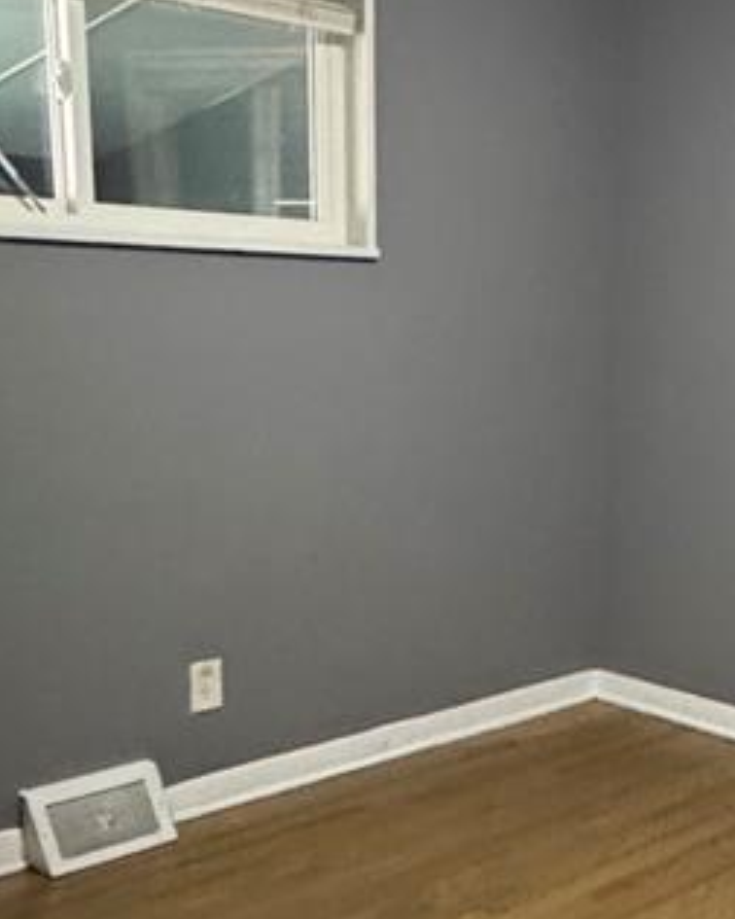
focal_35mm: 52
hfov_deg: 26.0
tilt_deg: -12.6
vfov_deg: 35.7
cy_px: 595
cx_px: 884
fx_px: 1414
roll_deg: -2.6
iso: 1250
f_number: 2.2
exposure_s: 1/60
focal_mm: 2.22
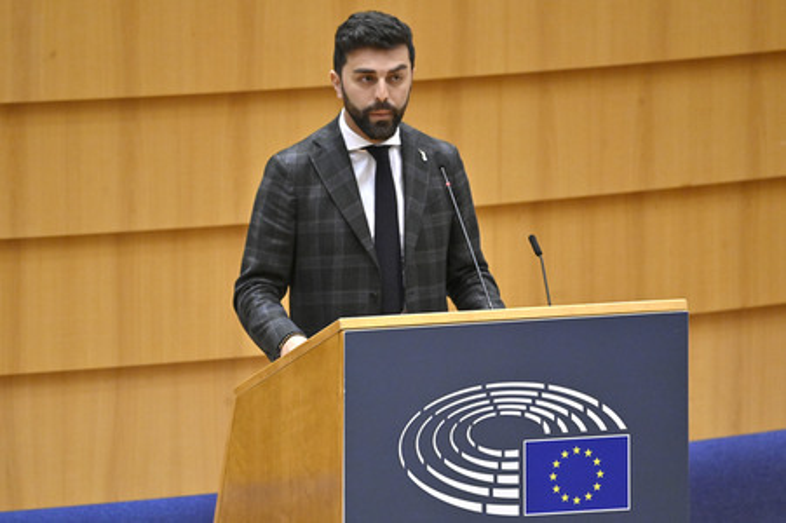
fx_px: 13090
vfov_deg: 2.3
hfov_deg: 3.4
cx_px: 393
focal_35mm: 600
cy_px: 262
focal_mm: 600
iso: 5000
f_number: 6.3
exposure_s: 1/640
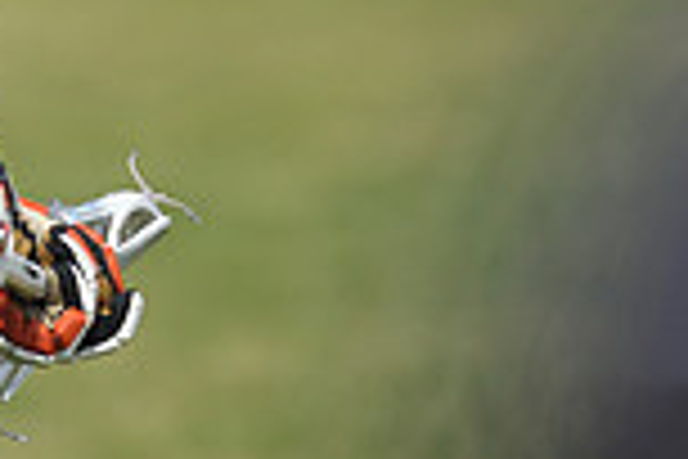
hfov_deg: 1.4
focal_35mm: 1512
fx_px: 28894
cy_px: -378
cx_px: -94
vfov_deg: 0.9
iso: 640
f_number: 4
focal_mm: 400
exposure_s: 1/3200
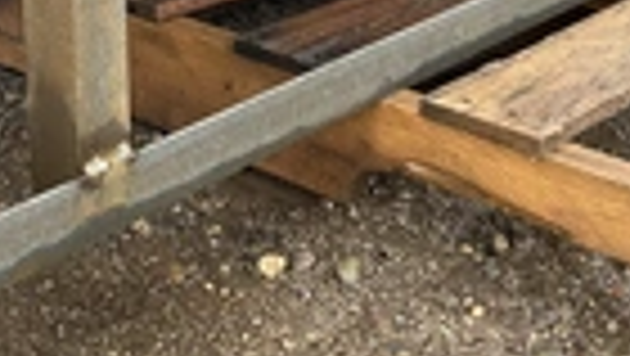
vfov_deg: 12.9
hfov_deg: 23.3
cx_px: 117
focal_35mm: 90
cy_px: -135
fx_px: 1505
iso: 32
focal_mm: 3
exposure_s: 1/122
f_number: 1.8
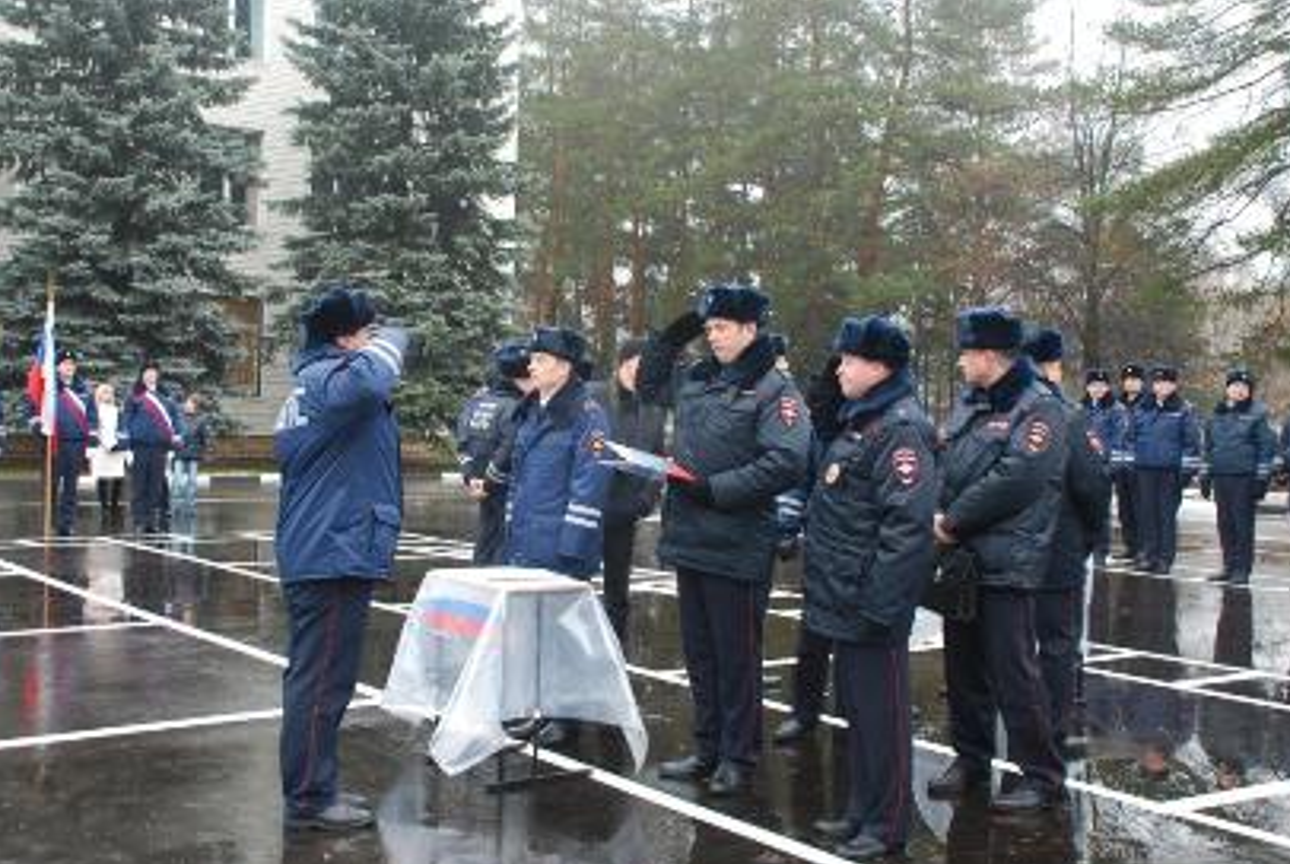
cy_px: 419
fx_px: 1543
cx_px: 604
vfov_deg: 31.3
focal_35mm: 43
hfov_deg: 45.3
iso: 100
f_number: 4
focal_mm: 26
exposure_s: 1/10
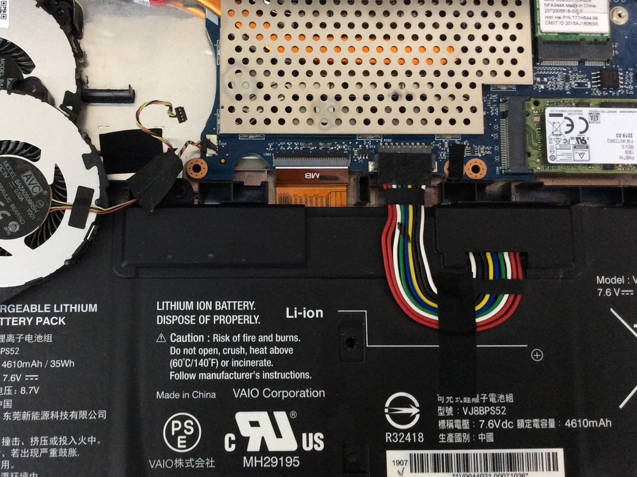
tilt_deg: -78.3
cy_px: 210
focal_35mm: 42
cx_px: 238
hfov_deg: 44.5
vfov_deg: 34.2
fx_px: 772
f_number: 2.4
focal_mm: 3.3
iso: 100
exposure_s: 1/24
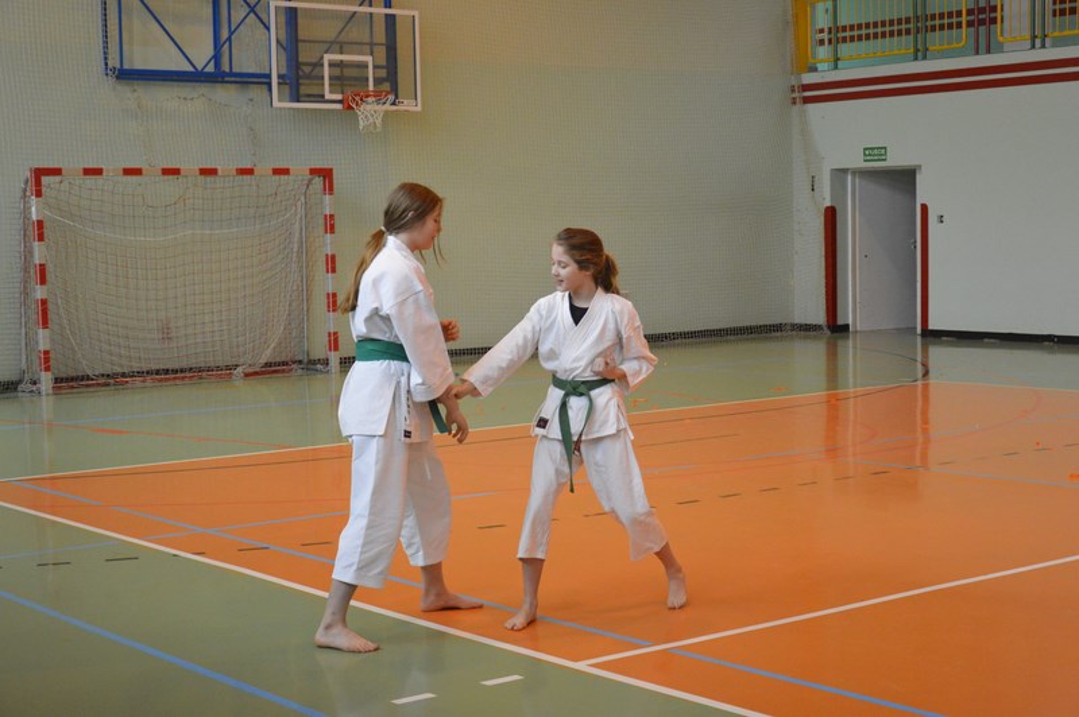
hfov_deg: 33.4
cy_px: 358
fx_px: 1797
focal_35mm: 60
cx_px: 540
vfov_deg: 22.6
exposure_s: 1/400
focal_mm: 40
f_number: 4.5
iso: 3200
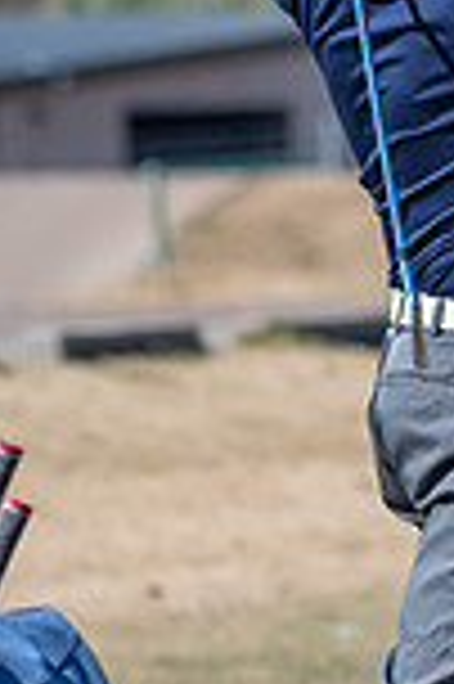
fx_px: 16816
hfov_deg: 1.5
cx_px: 526
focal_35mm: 887
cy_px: 126
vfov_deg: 2.3
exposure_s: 1/2500
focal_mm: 200
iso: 400
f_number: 5.6
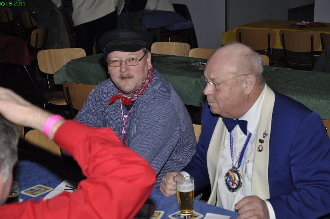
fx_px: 687
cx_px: 165
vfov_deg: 18.1
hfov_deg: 27.0
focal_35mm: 75
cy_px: 110
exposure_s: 1/60
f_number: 5
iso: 400
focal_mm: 50
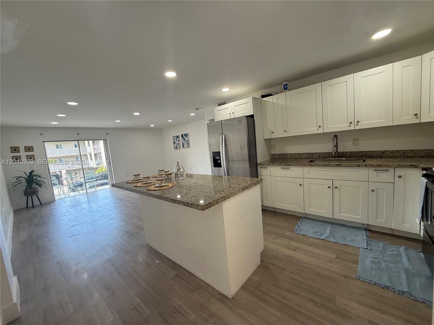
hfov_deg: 102.1
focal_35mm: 14
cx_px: 217
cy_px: 162
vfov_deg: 85.7
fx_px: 176
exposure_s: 1/120
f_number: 2.2
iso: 125
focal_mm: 2.22
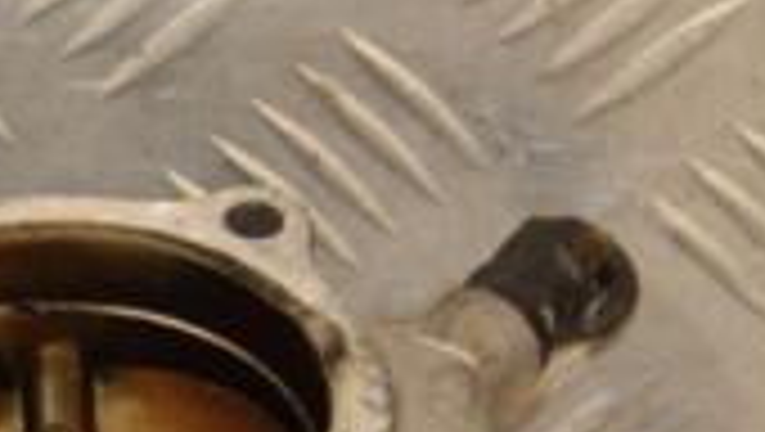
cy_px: 495
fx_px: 6518
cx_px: 86
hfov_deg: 6.7
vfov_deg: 3.8
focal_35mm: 321
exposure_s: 1/200
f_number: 6.3
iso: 800
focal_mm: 58
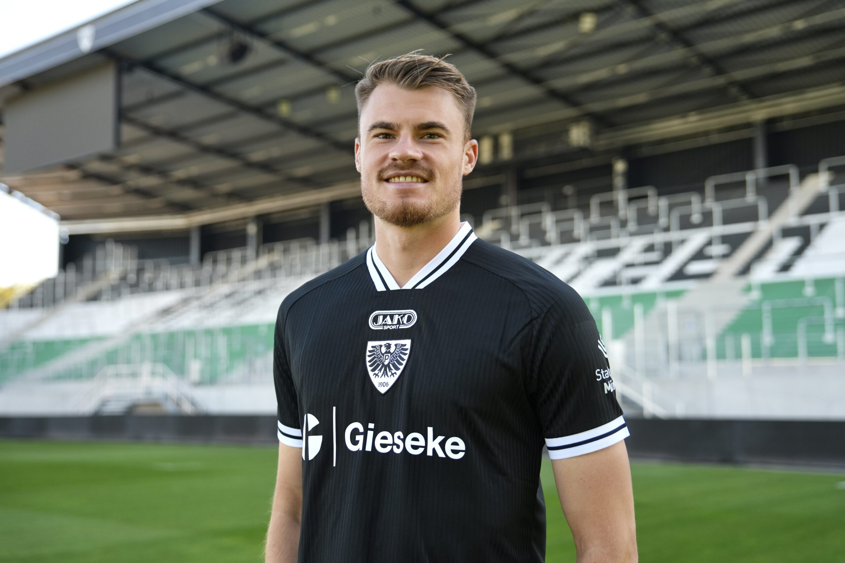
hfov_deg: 46.4
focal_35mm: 42
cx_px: 422
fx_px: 986
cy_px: 282
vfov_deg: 31.9
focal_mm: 42
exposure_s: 1/1250
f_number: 2.8
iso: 640
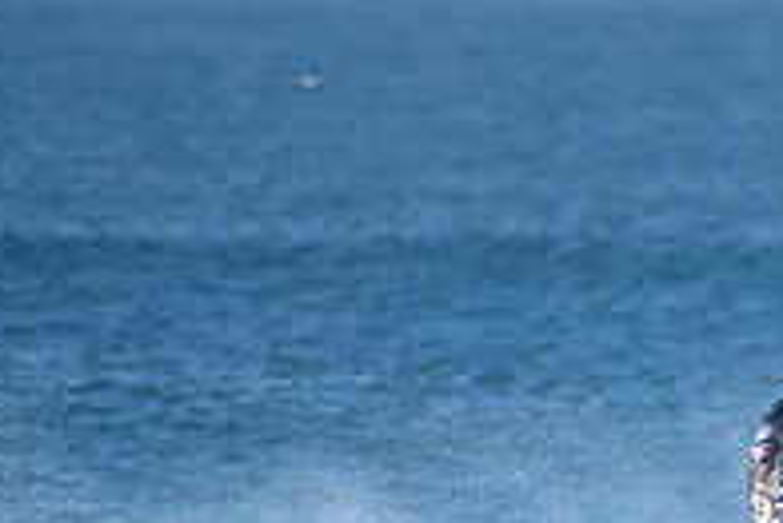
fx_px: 34738
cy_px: 728
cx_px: 750
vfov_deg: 0.9
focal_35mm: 1596
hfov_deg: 1.3
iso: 500
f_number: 5.6
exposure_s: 1/2000
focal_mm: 500
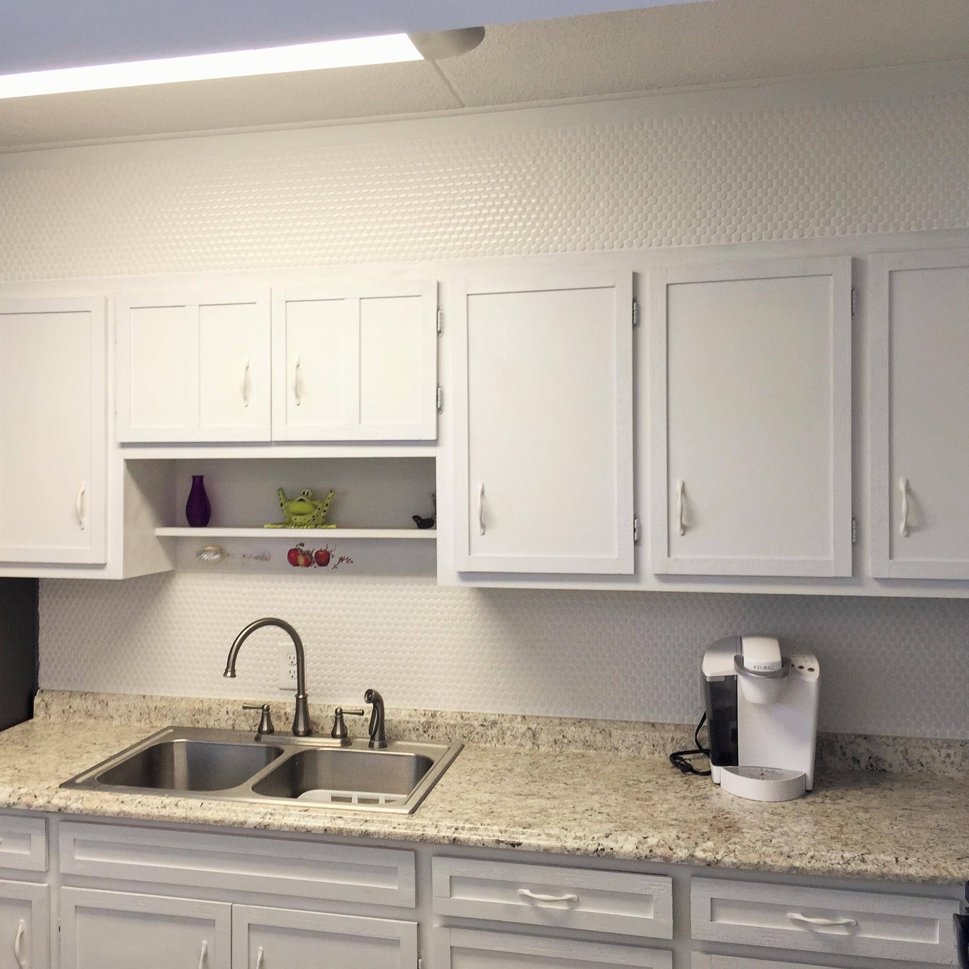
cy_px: 485
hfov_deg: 47.0
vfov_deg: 47.2
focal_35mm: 35
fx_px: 1108
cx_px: 392
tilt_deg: -0.1
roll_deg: +0.0
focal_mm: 4.15
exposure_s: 1/60
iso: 32
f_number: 2.2
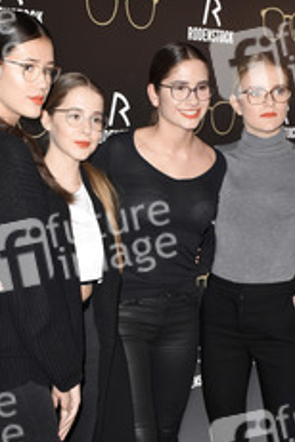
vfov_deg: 24.2
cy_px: 343
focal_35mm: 83
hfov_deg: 16.5
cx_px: 134
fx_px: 1020
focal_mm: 32
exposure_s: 1/60
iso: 500
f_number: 6.3
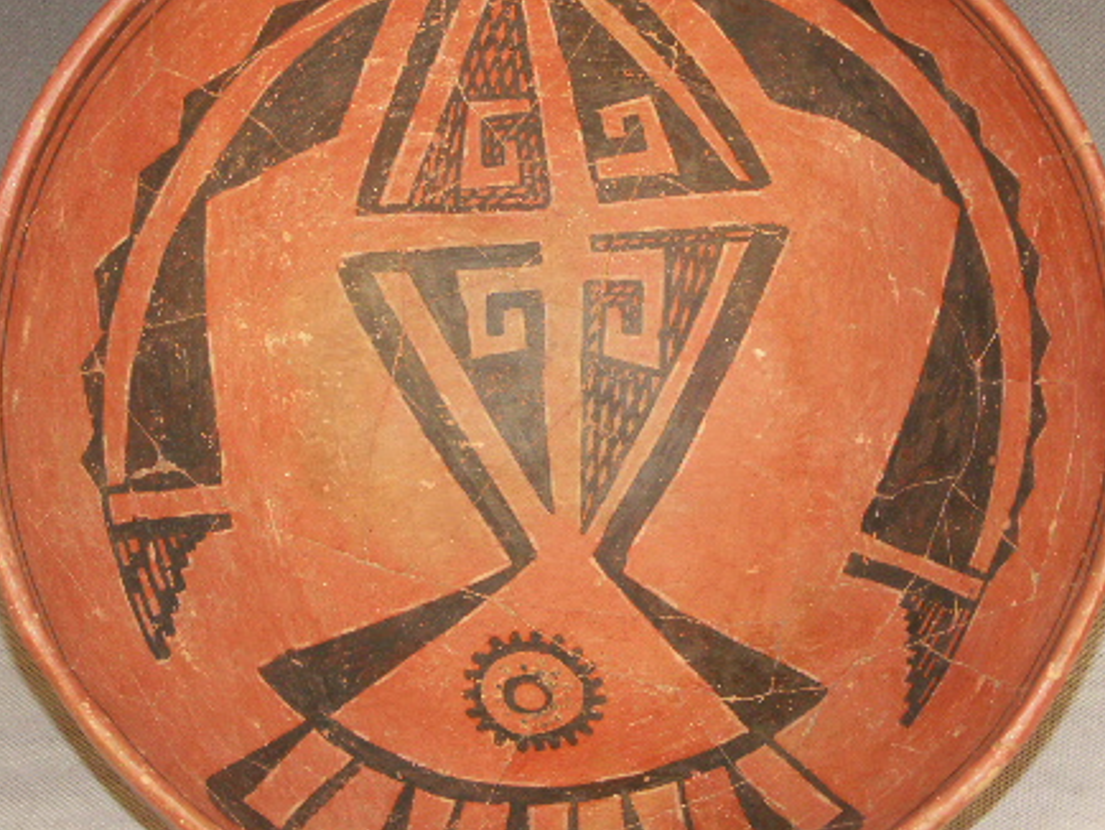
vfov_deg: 13.6
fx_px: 3481
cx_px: 583
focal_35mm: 109
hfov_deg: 18.0
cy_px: 344
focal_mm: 18.42
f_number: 3.5
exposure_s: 1/160
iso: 100
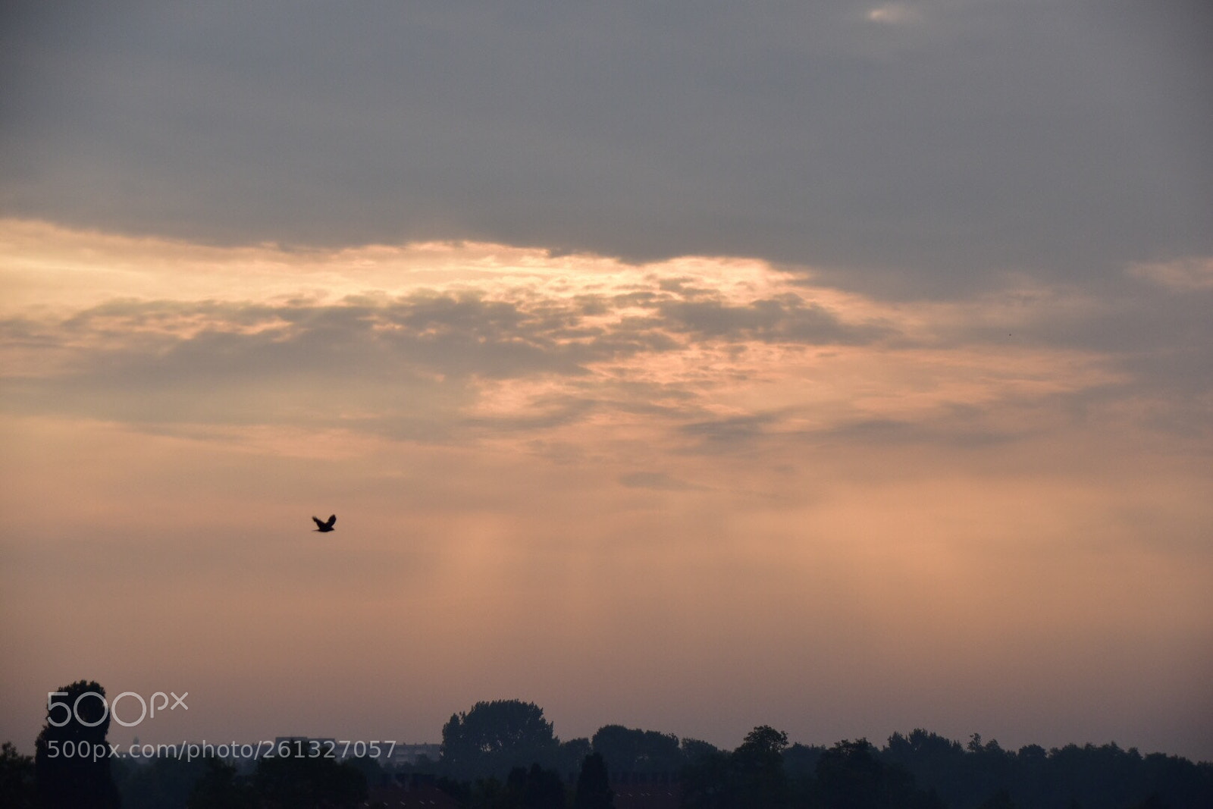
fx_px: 3285
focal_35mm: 98
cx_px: 606
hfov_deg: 20.9
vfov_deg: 14.0
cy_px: 404
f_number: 5
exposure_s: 1/3200
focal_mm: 65
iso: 500
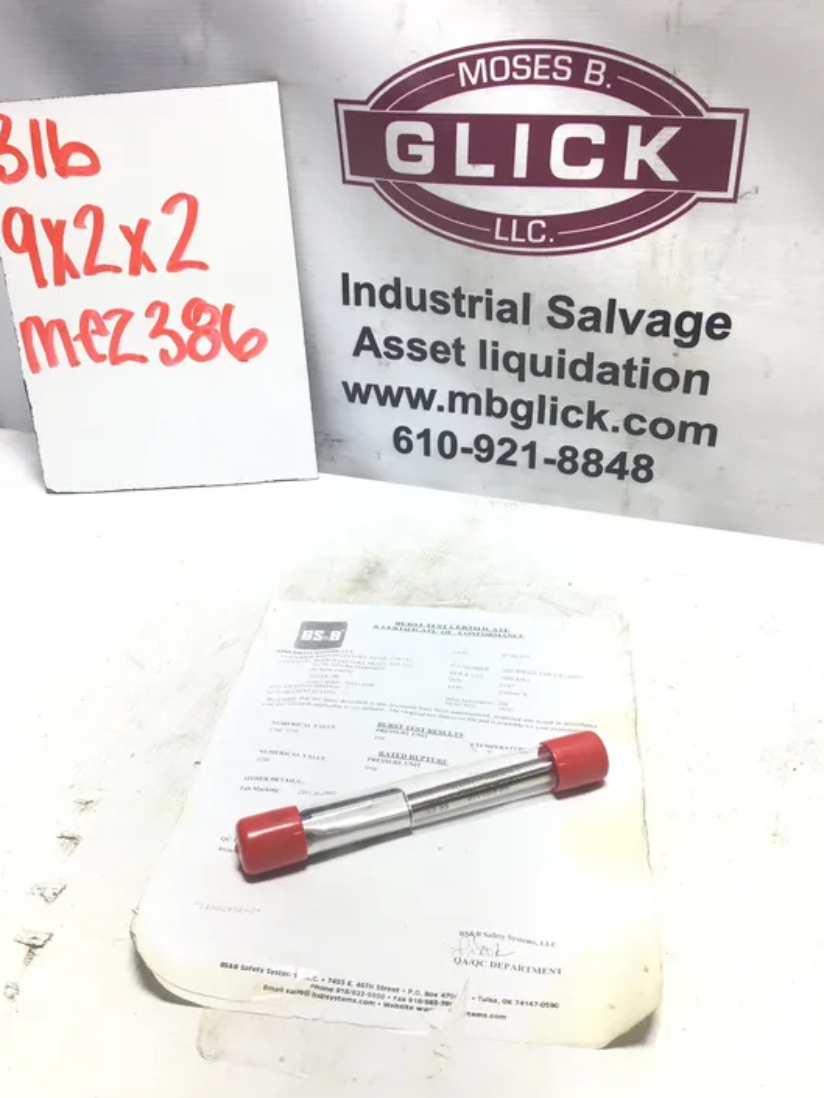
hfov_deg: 42.9
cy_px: 551
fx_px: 1047
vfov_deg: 55.3
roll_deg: +2.0
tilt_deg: -31.1
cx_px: 387
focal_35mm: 33
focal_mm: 3.3
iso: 25
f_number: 2.4
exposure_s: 1/142
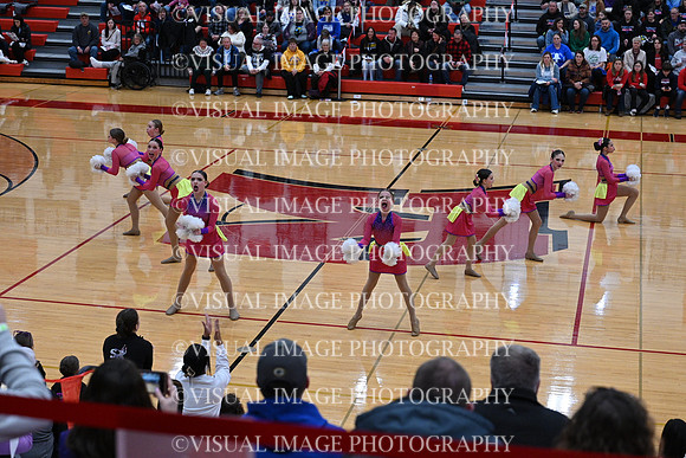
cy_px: 229
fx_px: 1334
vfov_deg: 19.5
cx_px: 343
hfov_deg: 28.8
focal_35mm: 70
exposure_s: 1/400
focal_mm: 70
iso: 4000
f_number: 4
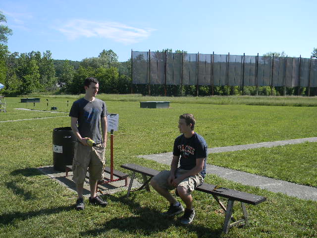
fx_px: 330
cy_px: 119
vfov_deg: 39.7
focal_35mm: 36
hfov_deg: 51.4
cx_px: 158
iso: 80
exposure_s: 1/631
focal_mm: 6.4
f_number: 3.7
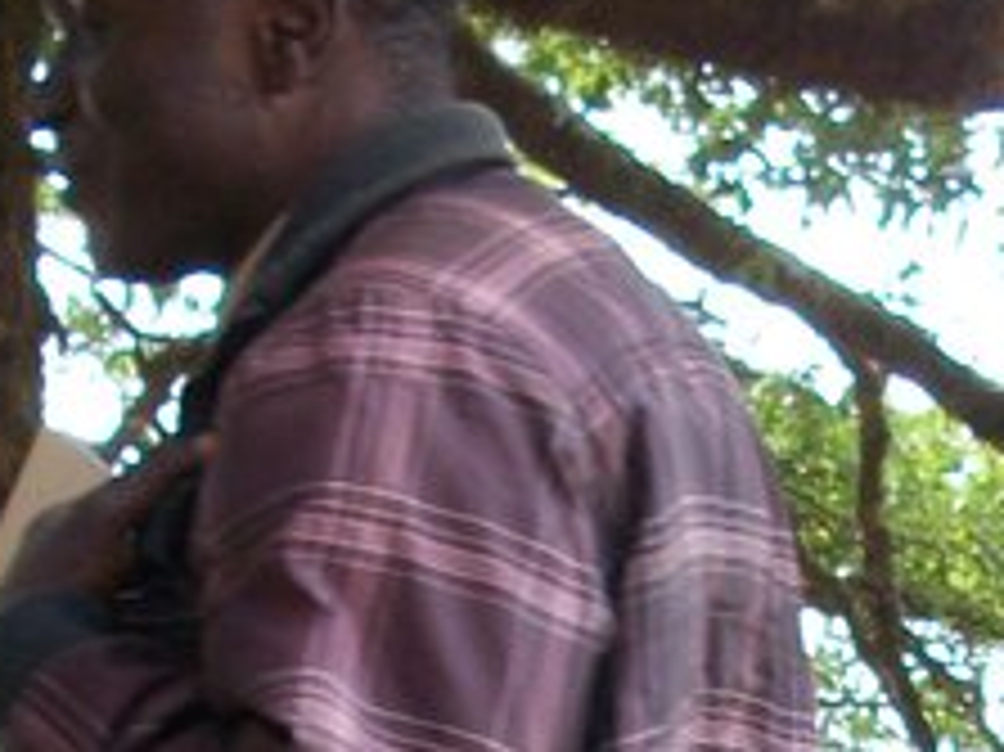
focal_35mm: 161
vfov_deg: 8.8
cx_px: 653
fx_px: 4667
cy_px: 1409
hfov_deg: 12.3
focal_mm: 6.3
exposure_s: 1/125
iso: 80
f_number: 3.1
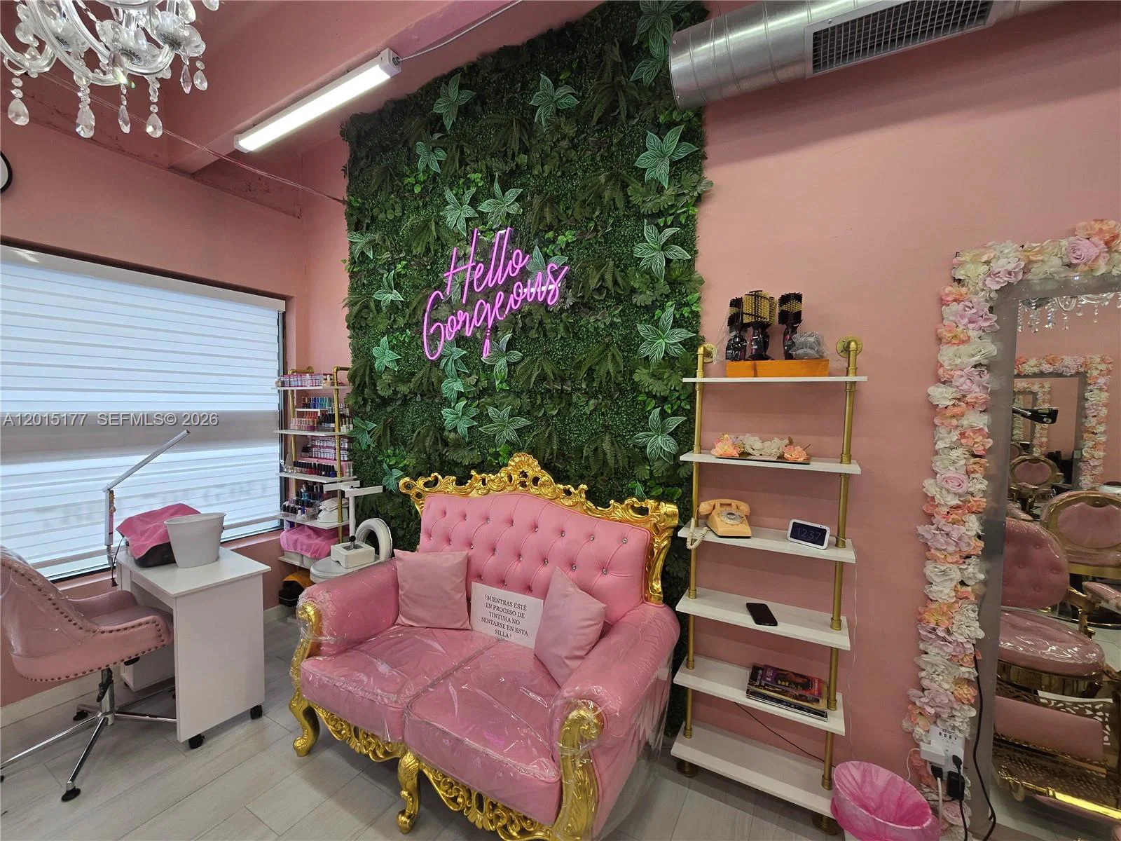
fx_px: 421
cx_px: 560
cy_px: 420
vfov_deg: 89.9
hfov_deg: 106.2
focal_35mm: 13
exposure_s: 1/141
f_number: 2.2
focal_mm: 2.2
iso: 50
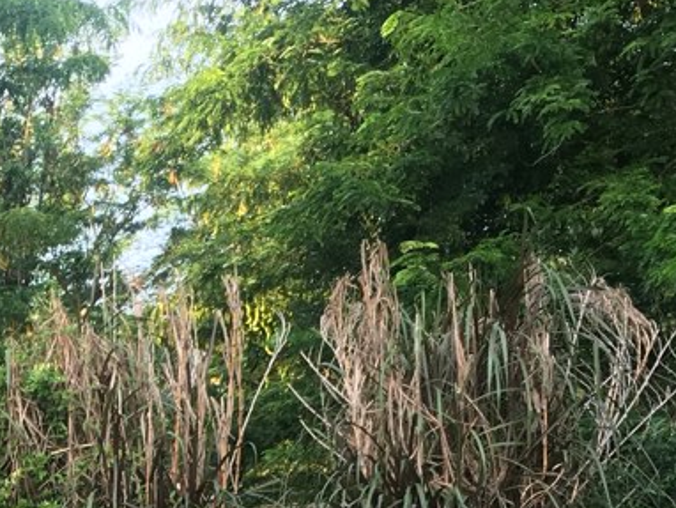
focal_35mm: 91
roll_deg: +3.1
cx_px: -32
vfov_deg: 15.3
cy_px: 697
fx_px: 1778
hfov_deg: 20.7
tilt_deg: -3.1
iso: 25
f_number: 2.2
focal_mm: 4.15
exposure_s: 1/100
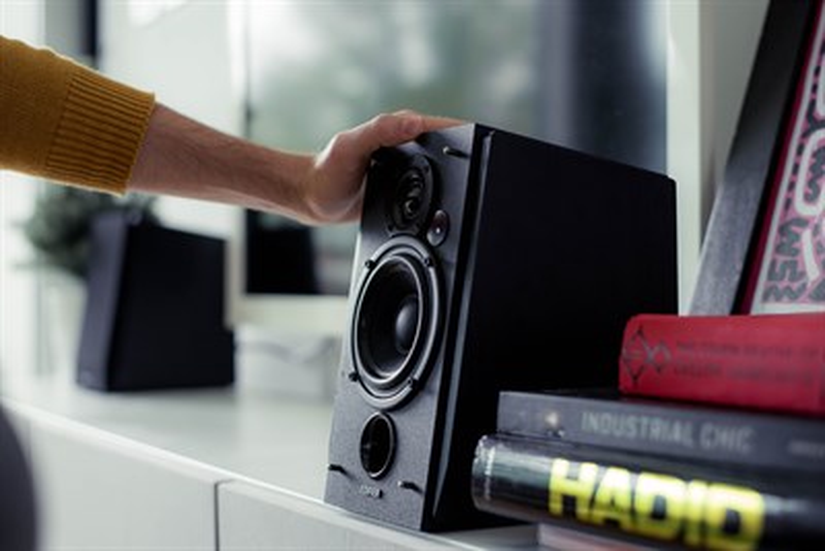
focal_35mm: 50
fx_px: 1146
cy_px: 276
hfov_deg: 39.6
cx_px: 412
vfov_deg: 27.0
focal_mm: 50
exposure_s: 1/160
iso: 500
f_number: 2.8
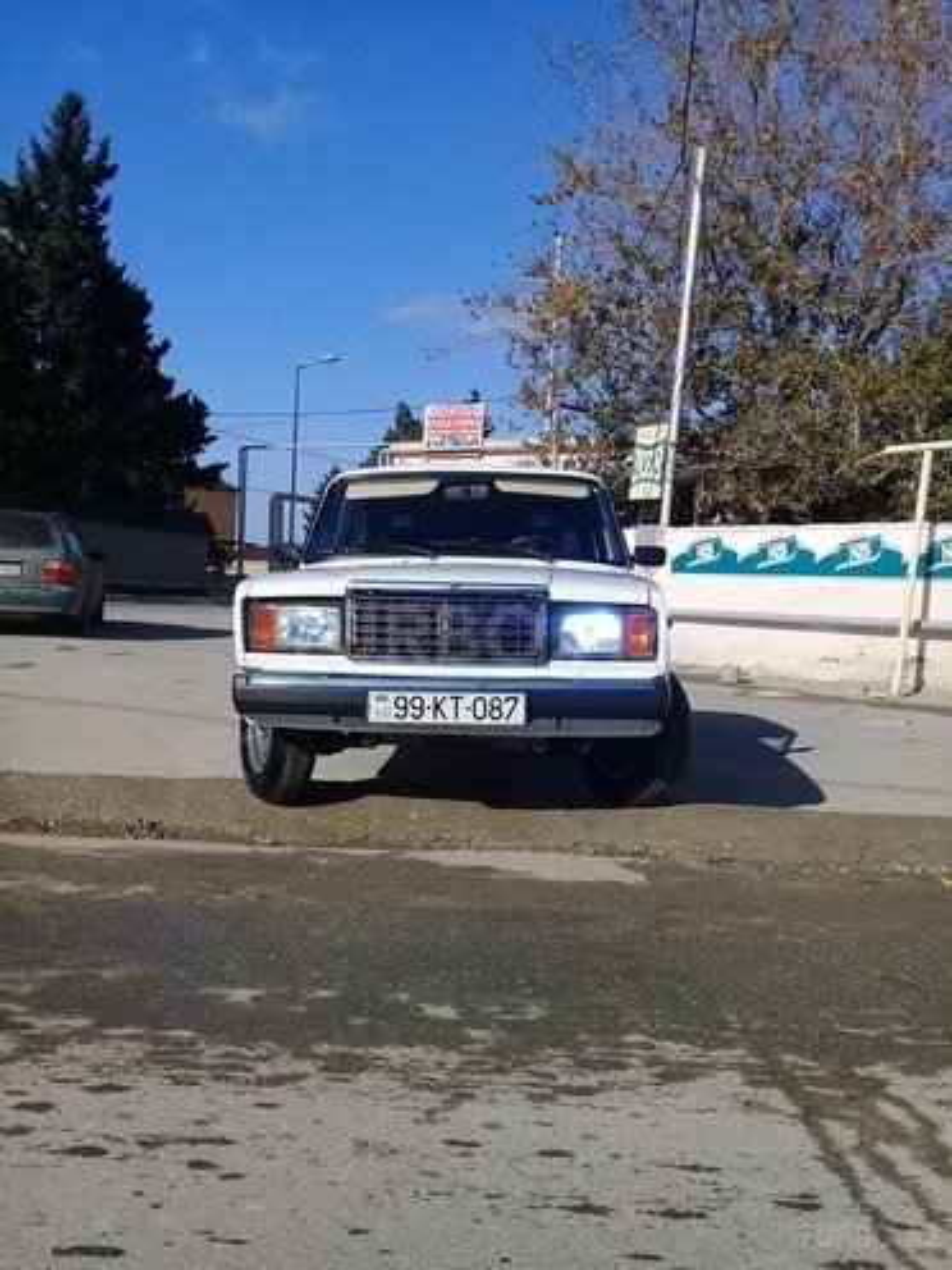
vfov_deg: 58.4
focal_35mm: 31
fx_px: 1137
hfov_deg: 45.4
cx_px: 476
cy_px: 635
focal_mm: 3.3
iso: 50
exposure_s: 1/2123
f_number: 2.2
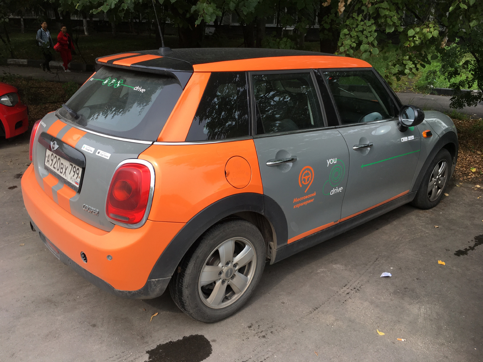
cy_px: 181
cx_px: 242
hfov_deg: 61.7
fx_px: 405
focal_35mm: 29
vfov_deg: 48.2
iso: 25
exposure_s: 1/309
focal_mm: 4.15
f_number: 2.2
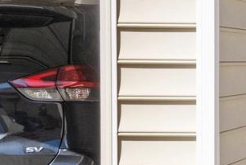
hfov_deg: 12.4
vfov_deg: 9.8
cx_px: 530
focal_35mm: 141
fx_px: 965
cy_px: 86
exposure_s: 1/320
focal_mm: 30
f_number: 8
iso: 1250
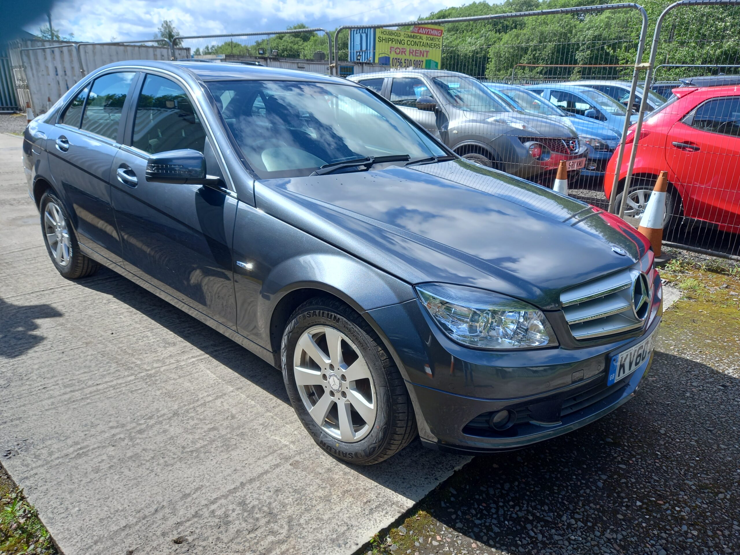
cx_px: 370
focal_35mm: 25
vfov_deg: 54.9
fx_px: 534
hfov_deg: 69.4
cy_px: 278
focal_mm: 4.6
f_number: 2
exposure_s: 1/311
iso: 25
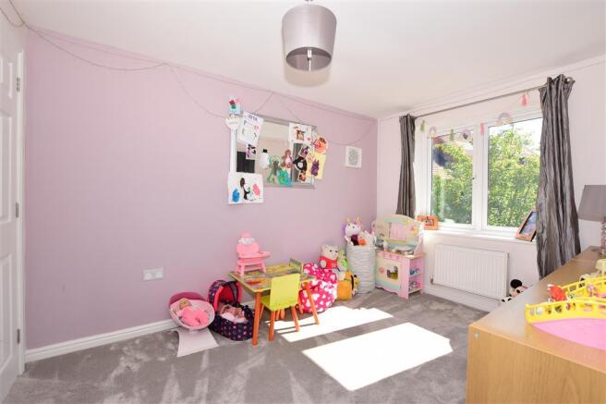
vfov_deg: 77.3
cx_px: 303
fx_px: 252
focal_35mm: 15
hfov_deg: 100.4
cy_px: 202
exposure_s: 1/200
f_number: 10
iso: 400
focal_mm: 10
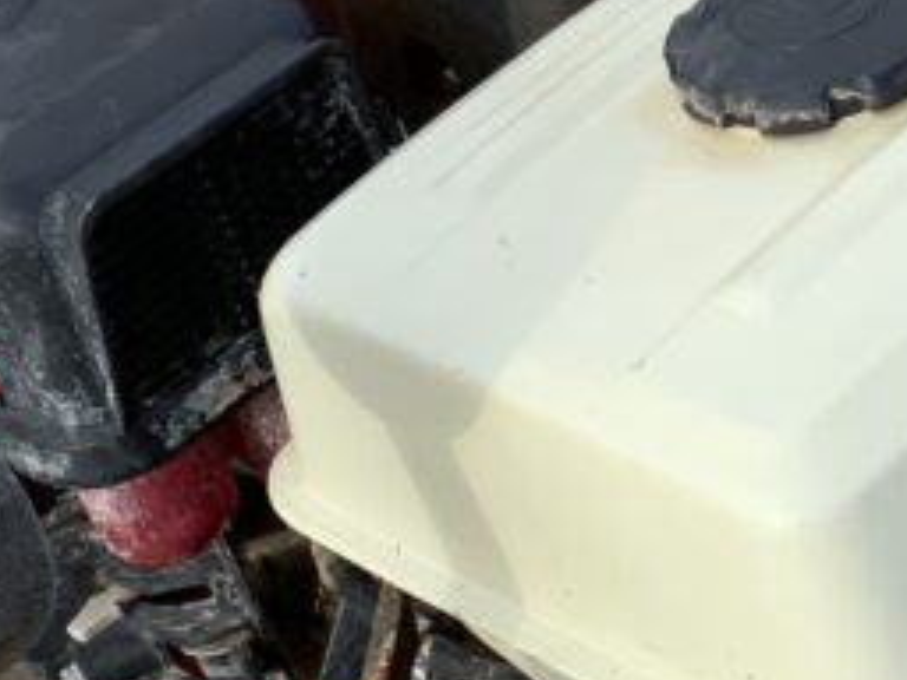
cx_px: 776
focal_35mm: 116
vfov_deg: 12.7
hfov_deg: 16.8
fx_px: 3039
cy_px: 556
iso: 16
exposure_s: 1/568
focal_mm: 3
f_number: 1.8
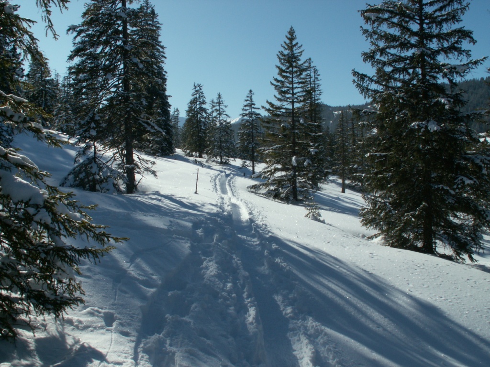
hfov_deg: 52.6
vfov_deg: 40.7
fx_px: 495
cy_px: 184
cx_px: 245
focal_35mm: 35
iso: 50
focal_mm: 5.86
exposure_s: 1/320
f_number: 8
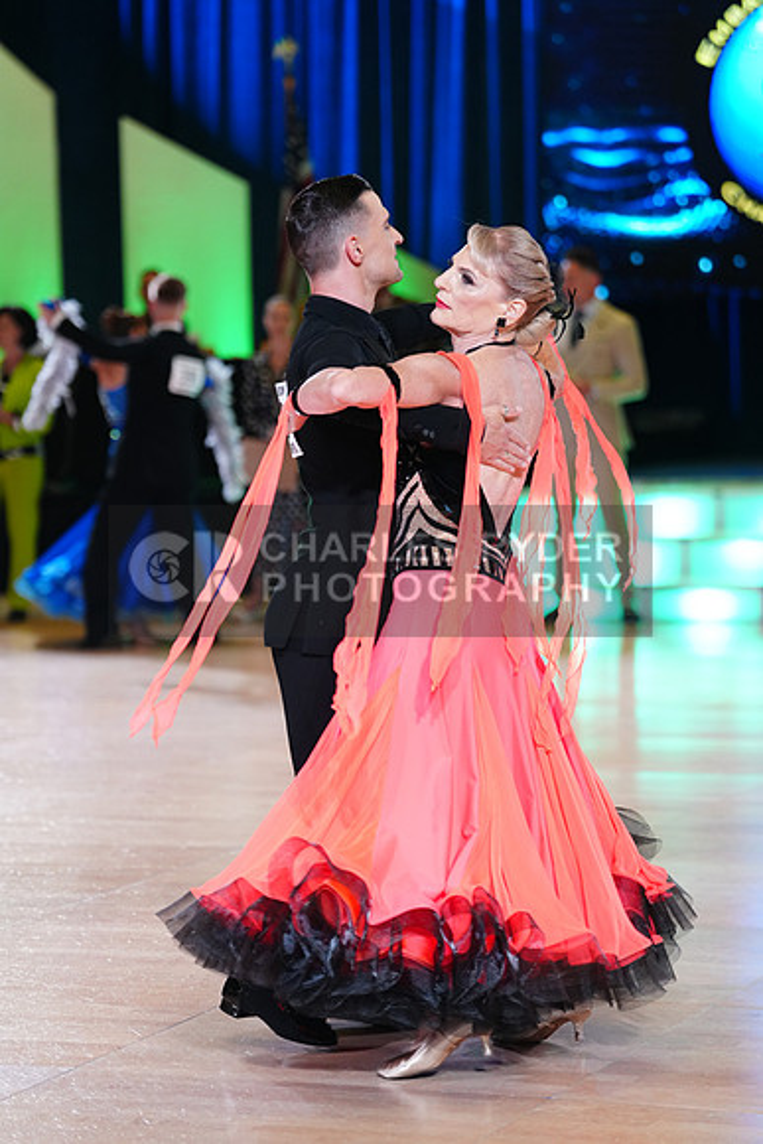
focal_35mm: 115
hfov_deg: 11.9
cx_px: 382
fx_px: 3654
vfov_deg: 17.8
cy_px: 572
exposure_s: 1/400
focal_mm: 115
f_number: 2.8
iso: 2000
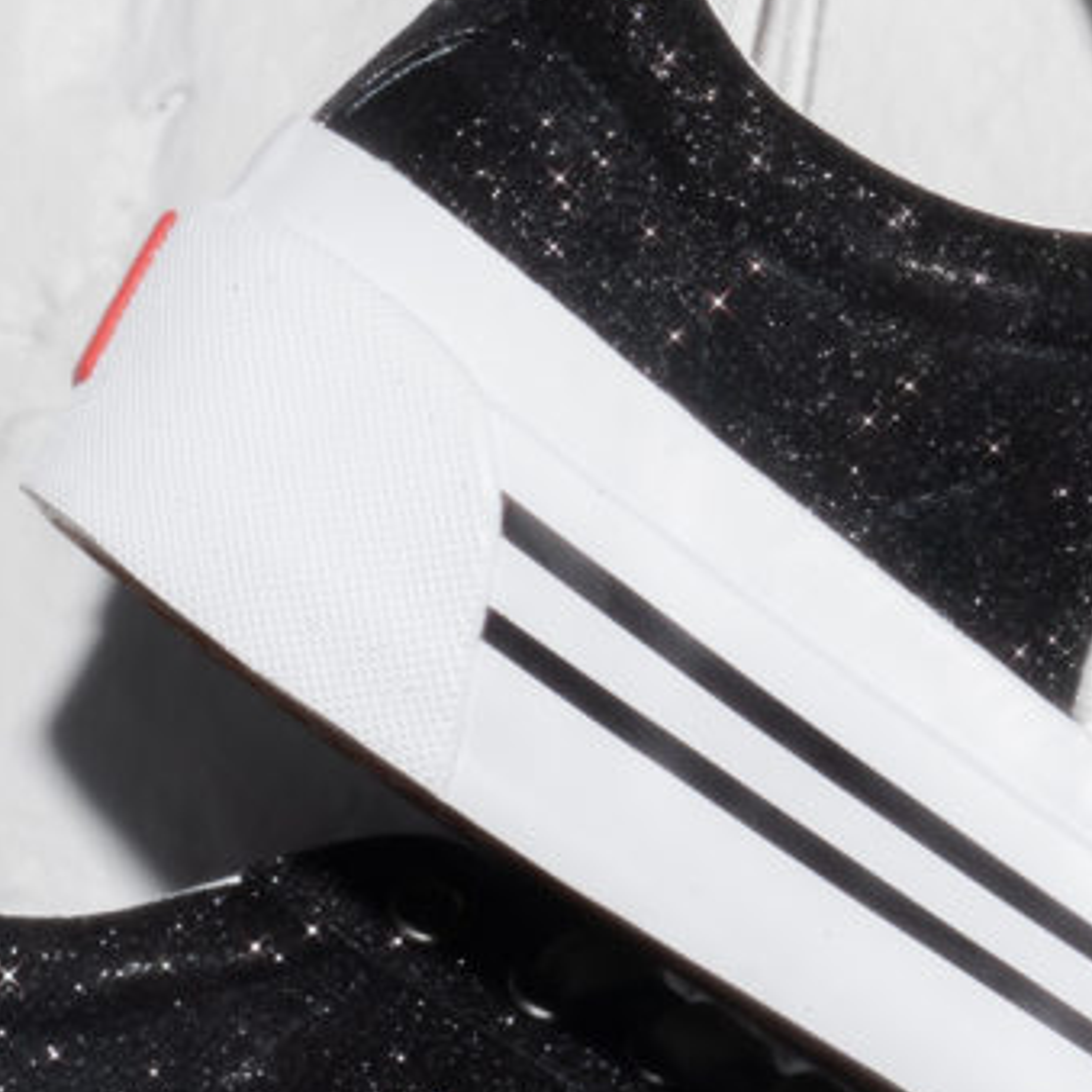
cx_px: 838
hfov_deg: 13.7
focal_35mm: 127
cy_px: 820
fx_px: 4533
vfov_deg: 13.7
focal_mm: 46
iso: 100
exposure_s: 1/160
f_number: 14
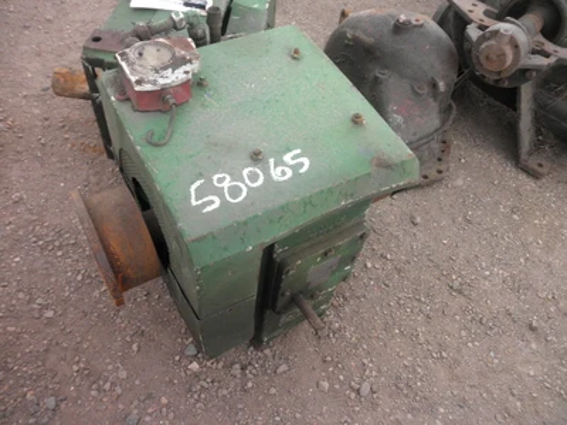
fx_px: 459
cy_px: 212
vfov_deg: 49.7
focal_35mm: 28
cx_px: 284
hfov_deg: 63.4
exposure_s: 1/60
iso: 64
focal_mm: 5
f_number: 3
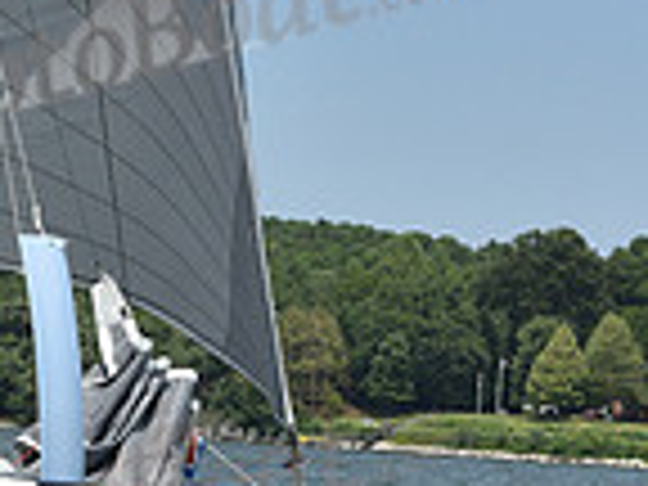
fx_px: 5092
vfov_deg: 5.5
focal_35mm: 272
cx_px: -387
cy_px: 335
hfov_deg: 7.1
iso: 320
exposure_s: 1/1000
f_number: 10
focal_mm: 70
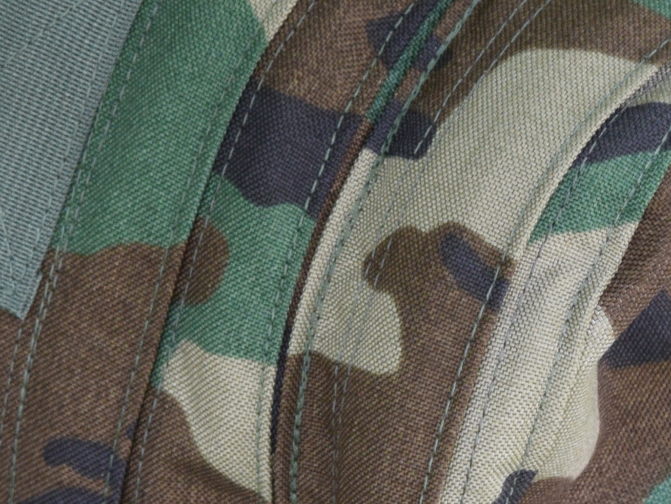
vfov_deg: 4.9
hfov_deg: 6.5
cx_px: 114
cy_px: 596
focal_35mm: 302
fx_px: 5856
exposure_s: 1/60
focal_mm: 48
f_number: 5.3
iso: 720
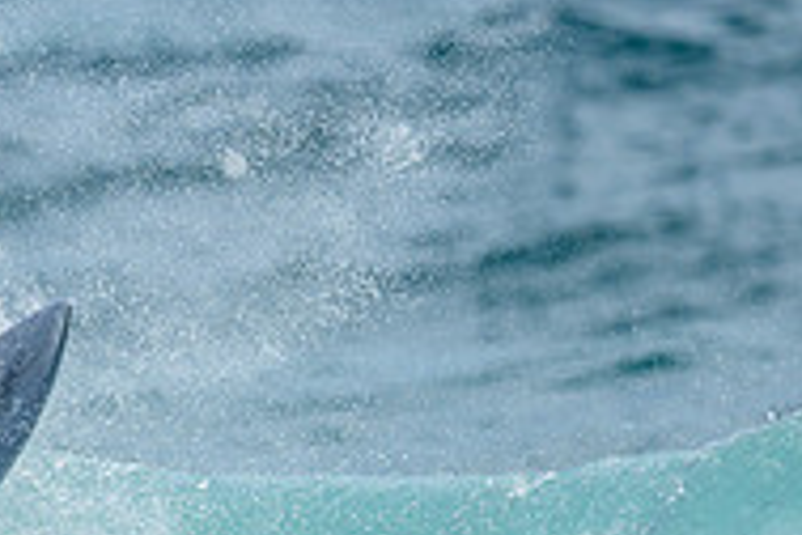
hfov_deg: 0.8
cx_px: -225
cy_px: 677
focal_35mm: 2452
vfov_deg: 0.6
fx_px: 54621
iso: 140
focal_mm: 800
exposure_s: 1/2000
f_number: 6.3
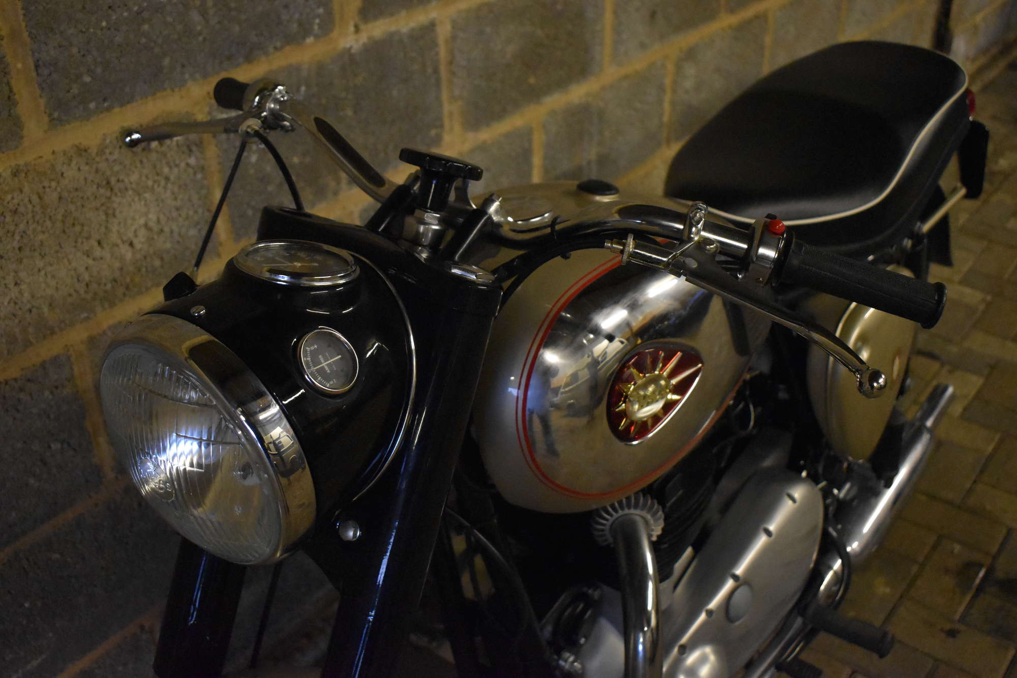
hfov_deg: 49.6
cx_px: 508
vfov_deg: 34.2
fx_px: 1102
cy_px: 339
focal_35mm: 39
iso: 5600
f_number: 4
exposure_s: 1/125
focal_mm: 26
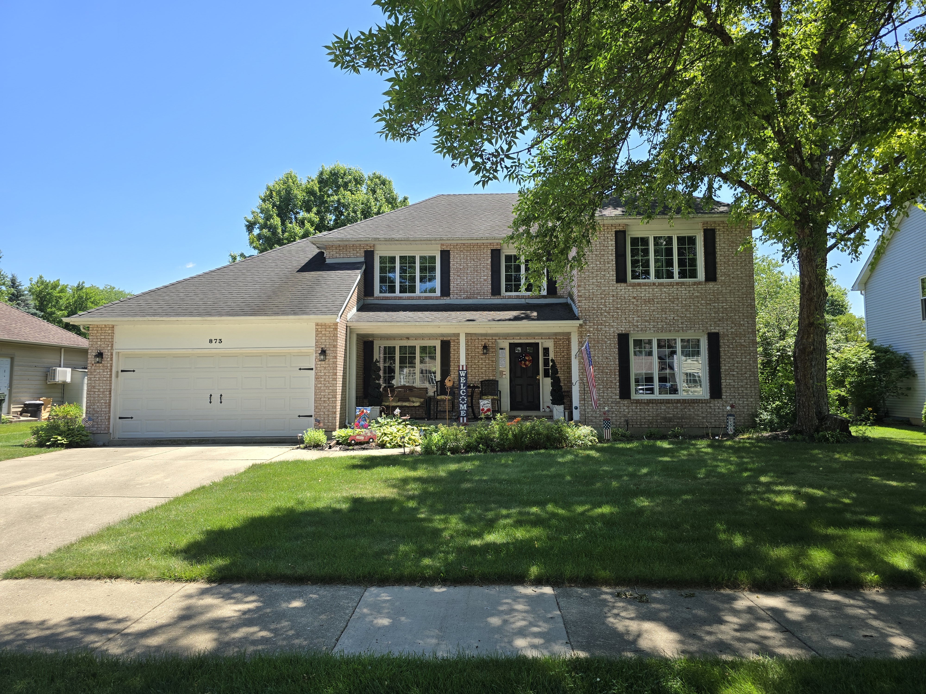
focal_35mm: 23
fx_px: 615
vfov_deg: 58.9
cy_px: 347
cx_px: 463
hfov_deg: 73.9
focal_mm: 6.3
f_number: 1.7
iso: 12
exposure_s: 1/364
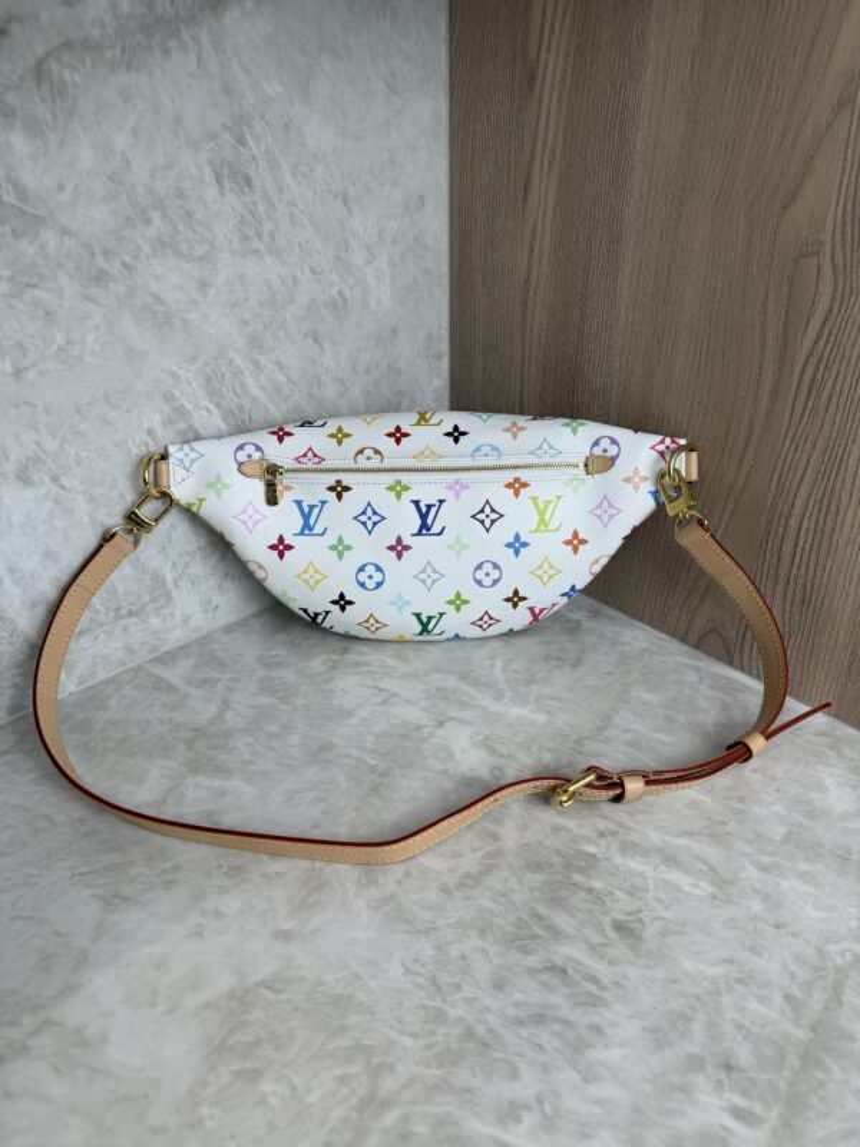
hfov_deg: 56.8
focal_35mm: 24
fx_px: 795
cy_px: 574
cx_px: 430
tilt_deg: -31.3
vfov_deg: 71.6
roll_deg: +1.1
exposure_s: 1/199
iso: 64
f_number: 1.78
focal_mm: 6.76
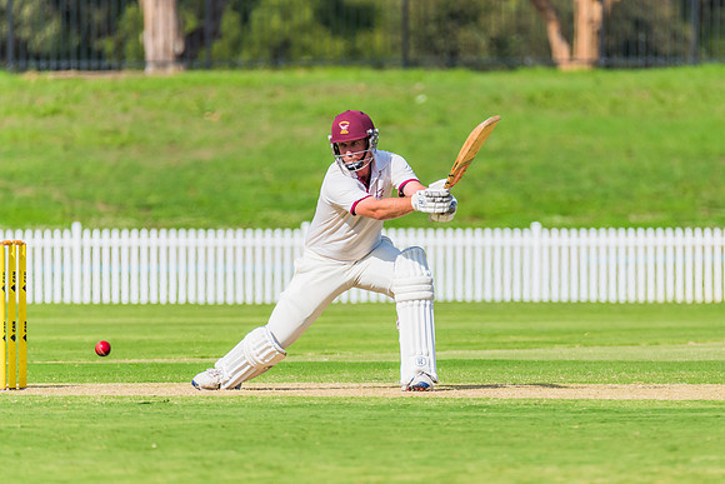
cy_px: 275
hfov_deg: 3.6
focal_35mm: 569
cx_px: 449
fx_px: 11470
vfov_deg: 2.4
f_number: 6.3
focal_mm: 460
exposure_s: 1/3200
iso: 500
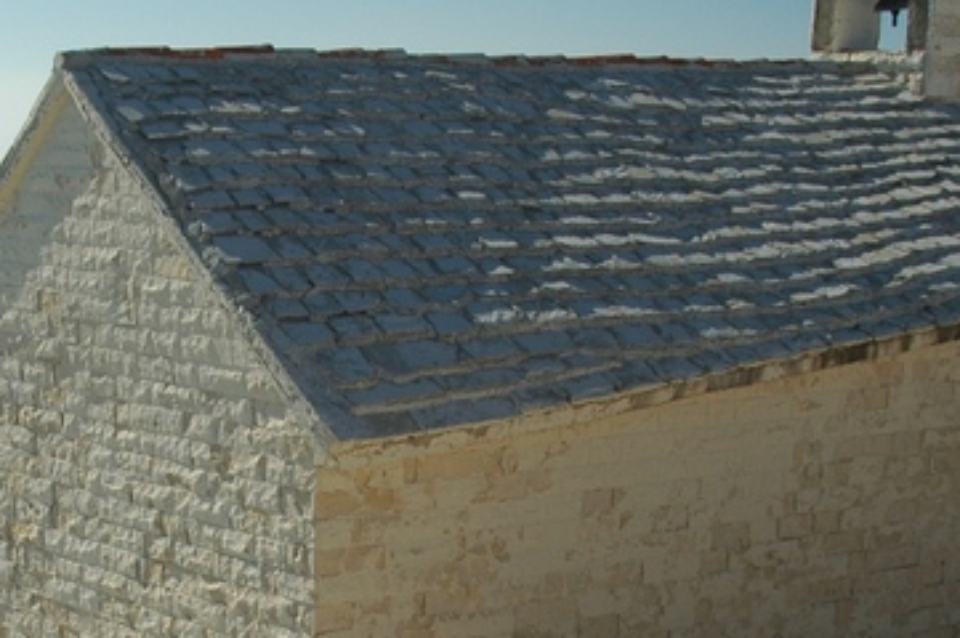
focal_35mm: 85
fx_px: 2265
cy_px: 685
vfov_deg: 15.6
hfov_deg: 23.5
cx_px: 168
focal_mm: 20
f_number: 13
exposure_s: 1/90
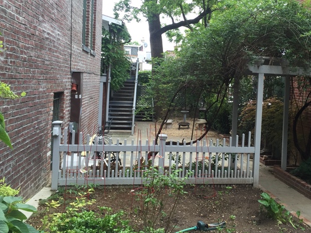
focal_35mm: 39
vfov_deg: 36.6
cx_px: 205
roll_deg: -2.8
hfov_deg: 47.2
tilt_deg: -0.4
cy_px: 90
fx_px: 350
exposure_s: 1/120
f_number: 2.2
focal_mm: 4.15
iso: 40
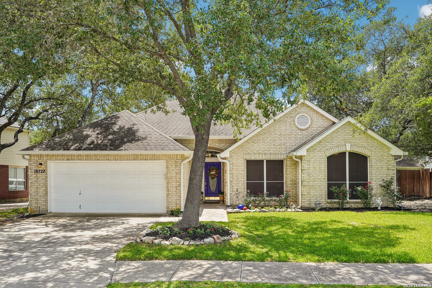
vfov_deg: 45.0
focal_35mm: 29
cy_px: 144
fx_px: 348
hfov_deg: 63.7
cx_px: 216
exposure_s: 1/100
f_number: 8
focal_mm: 29
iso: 100
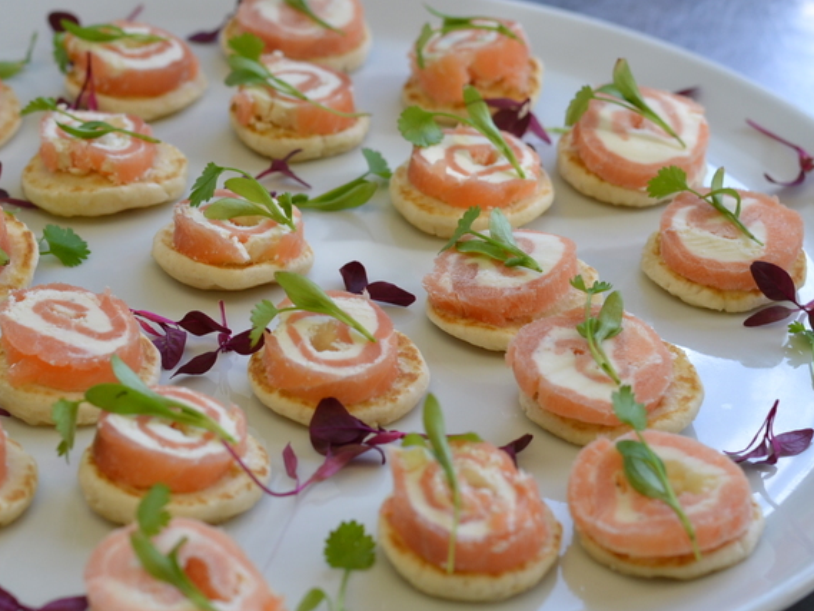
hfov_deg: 17.2
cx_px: 245
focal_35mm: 114
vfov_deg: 13.0
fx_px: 2681
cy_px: 359
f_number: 5.6
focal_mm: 50
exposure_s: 1/125
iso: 400
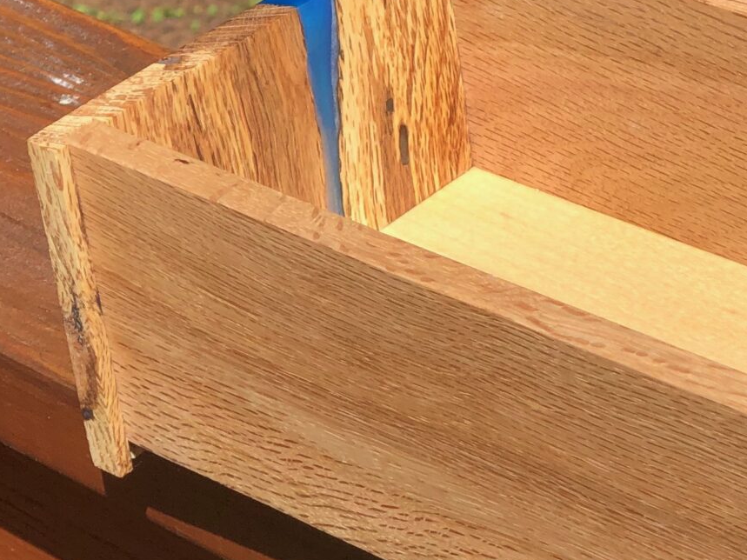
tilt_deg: -29.0
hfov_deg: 12.6
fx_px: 3344
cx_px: 777
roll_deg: +3.6
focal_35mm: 155
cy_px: 99
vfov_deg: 9.5
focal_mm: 6
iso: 16
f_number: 2.4
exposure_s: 1/889
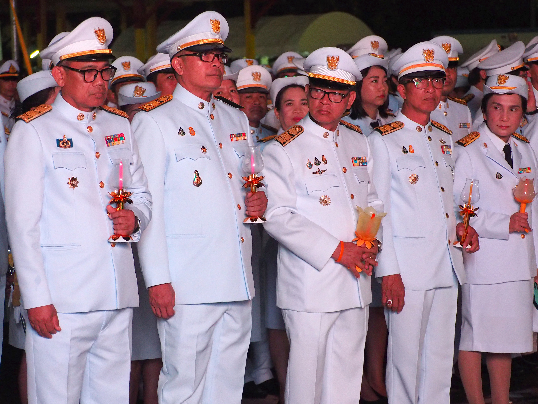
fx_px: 1927
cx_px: 269
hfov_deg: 15.9
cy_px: 202
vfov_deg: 12.0
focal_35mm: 124
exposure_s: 1/100
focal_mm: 62
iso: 3200
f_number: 4.6
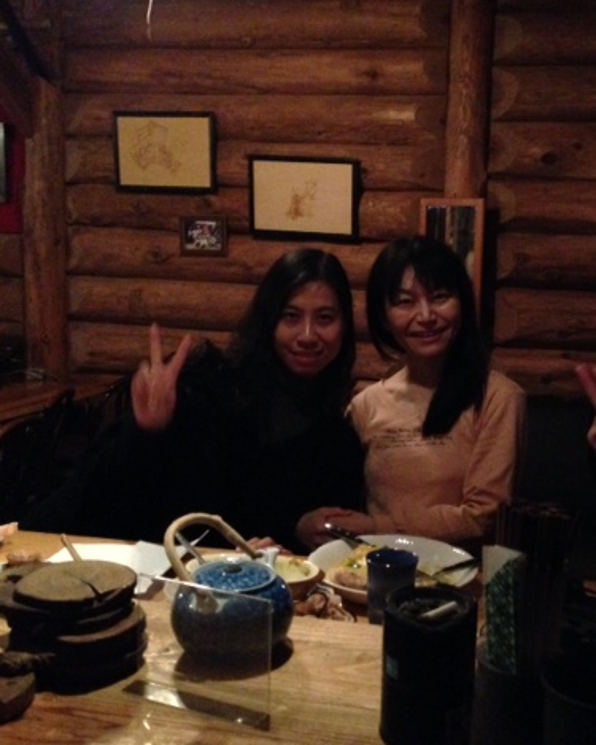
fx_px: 970
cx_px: 393
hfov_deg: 33.9
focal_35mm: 44
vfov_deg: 42.0
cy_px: 376
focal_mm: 4.12
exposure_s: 1/15
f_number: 2.4
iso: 800
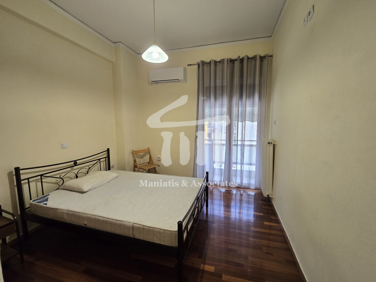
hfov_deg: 106.2
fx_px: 141
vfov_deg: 89.9
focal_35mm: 13
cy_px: 141
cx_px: 188
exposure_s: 1/50
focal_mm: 2.2
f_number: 2.2
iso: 160
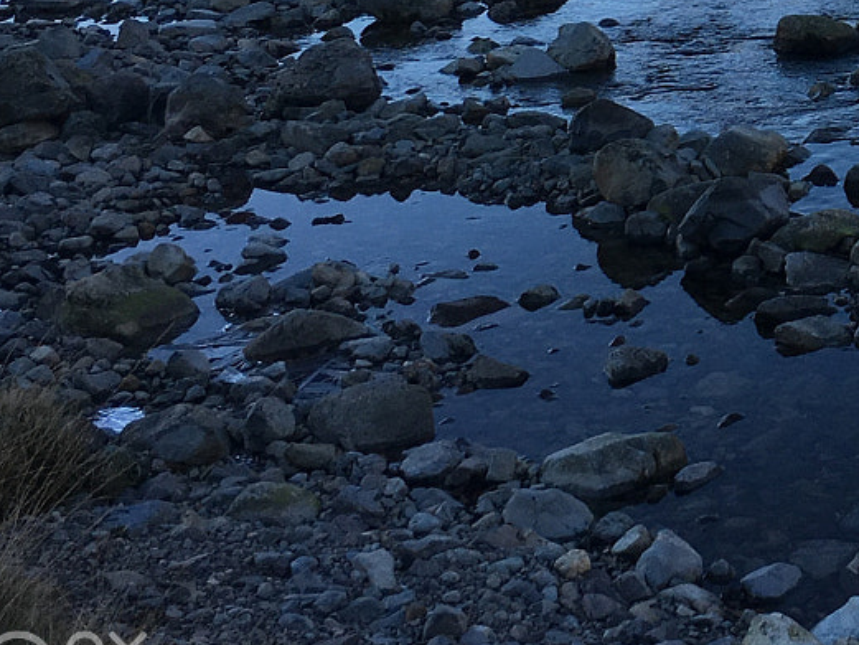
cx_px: 1057
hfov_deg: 20.4
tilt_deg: -7.0
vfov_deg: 16.0
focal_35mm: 89
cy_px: -104
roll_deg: +0.3
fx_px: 2209
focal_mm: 4.15
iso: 25
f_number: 2.2
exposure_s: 1/534
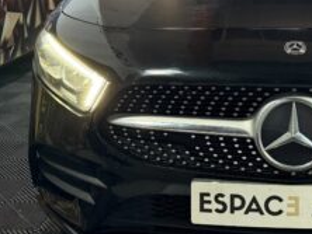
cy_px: 55
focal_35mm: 67
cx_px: 295
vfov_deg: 21.8
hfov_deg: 27.6
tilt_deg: -12.9
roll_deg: -0.4
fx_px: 605
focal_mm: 6.76
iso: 320
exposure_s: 1/50
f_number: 1.78
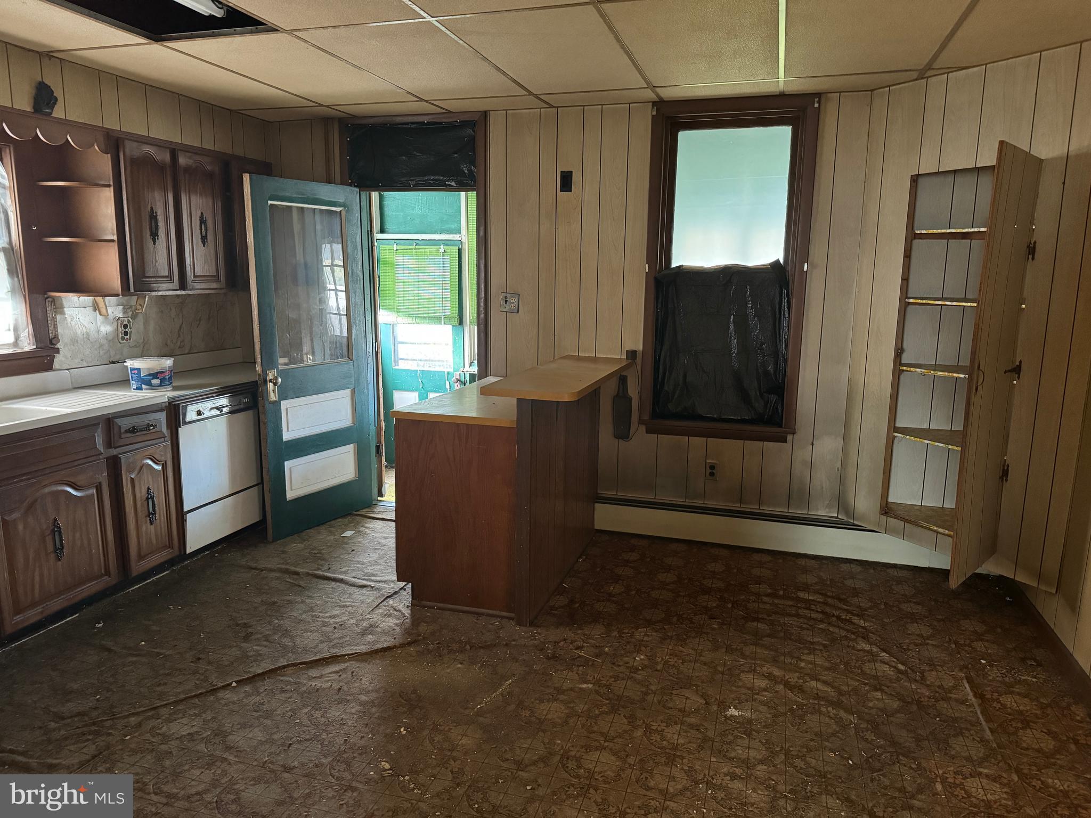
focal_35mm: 24
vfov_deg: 56.8
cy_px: 409
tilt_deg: -10.1
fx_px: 756
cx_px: 546
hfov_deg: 71.6
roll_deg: -0.8
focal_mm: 6.86
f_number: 1.78
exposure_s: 1/40
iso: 1000
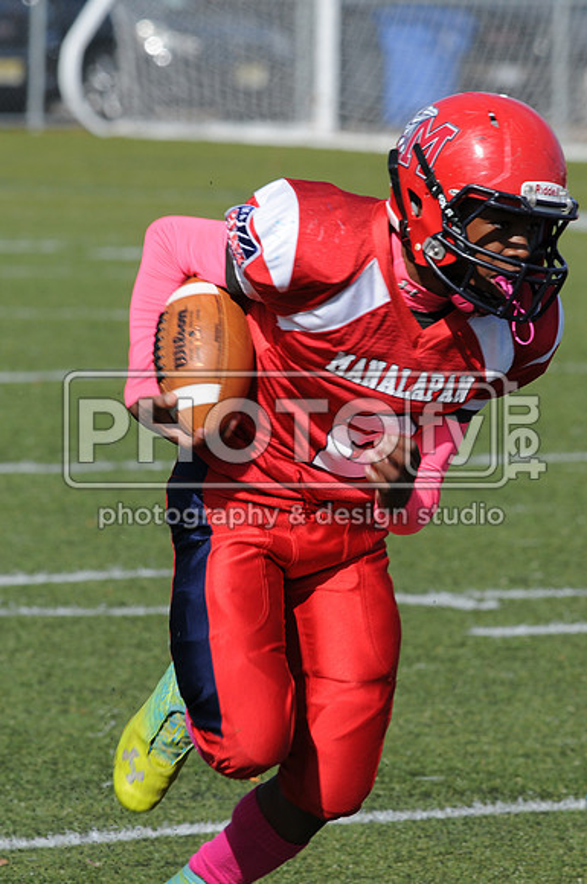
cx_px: 294
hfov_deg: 3.0
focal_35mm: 450
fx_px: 11038
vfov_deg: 4.6
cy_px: 442
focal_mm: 300
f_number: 10
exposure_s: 1/500
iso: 200
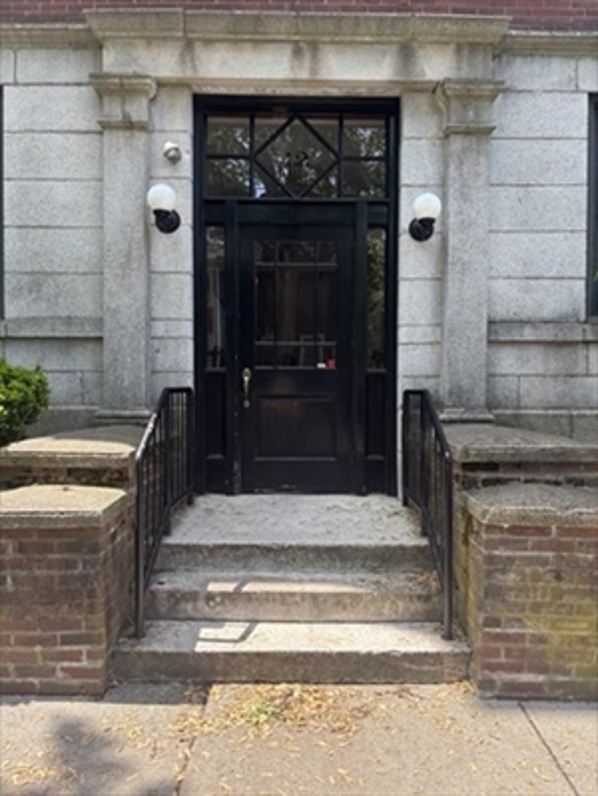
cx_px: 299
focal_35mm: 26
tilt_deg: -0.3
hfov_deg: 53.1
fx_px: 598
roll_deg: -0.2
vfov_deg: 67.3
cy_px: 398
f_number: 1.6
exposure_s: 1/475
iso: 50
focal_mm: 5.96
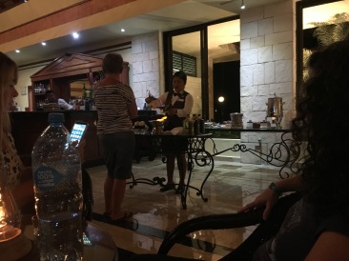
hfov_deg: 61.7
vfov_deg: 48.2
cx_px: 174
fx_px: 292
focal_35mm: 29
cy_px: 130
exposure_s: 1/15
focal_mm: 4.15
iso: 250
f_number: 2.2
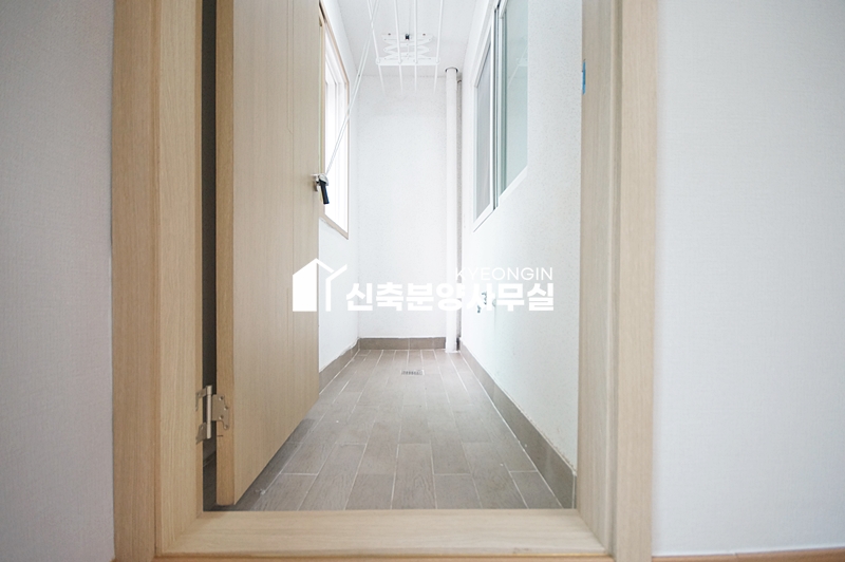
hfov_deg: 100.4
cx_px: 422
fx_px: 352
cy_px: 281
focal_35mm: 15
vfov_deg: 77.2
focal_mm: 10
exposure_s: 1/80
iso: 800
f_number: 4
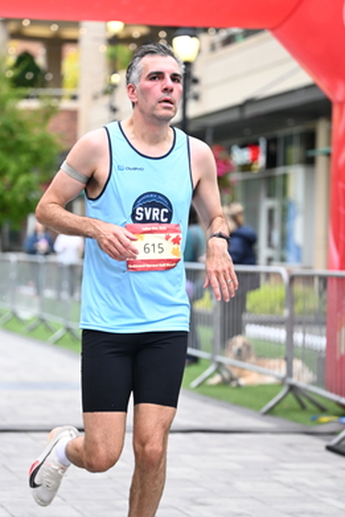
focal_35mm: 111
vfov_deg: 18.4
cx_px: 129
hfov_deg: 12.3
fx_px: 1594
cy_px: 266
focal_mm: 79
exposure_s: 1/1250
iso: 1600
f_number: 2.8
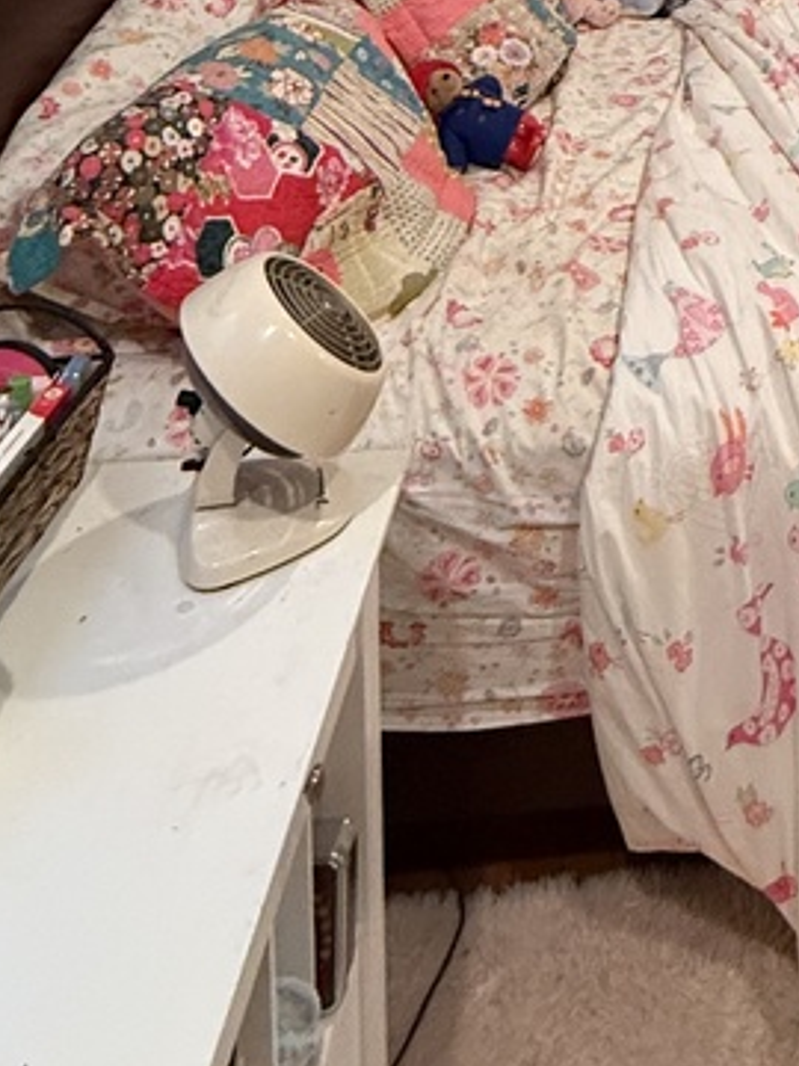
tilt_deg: -5.7
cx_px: 832
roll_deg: -0.7
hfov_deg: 31.3
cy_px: -240
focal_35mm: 42
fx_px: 1293
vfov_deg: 34.8
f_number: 2.2
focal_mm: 2.22
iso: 500
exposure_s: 1/60
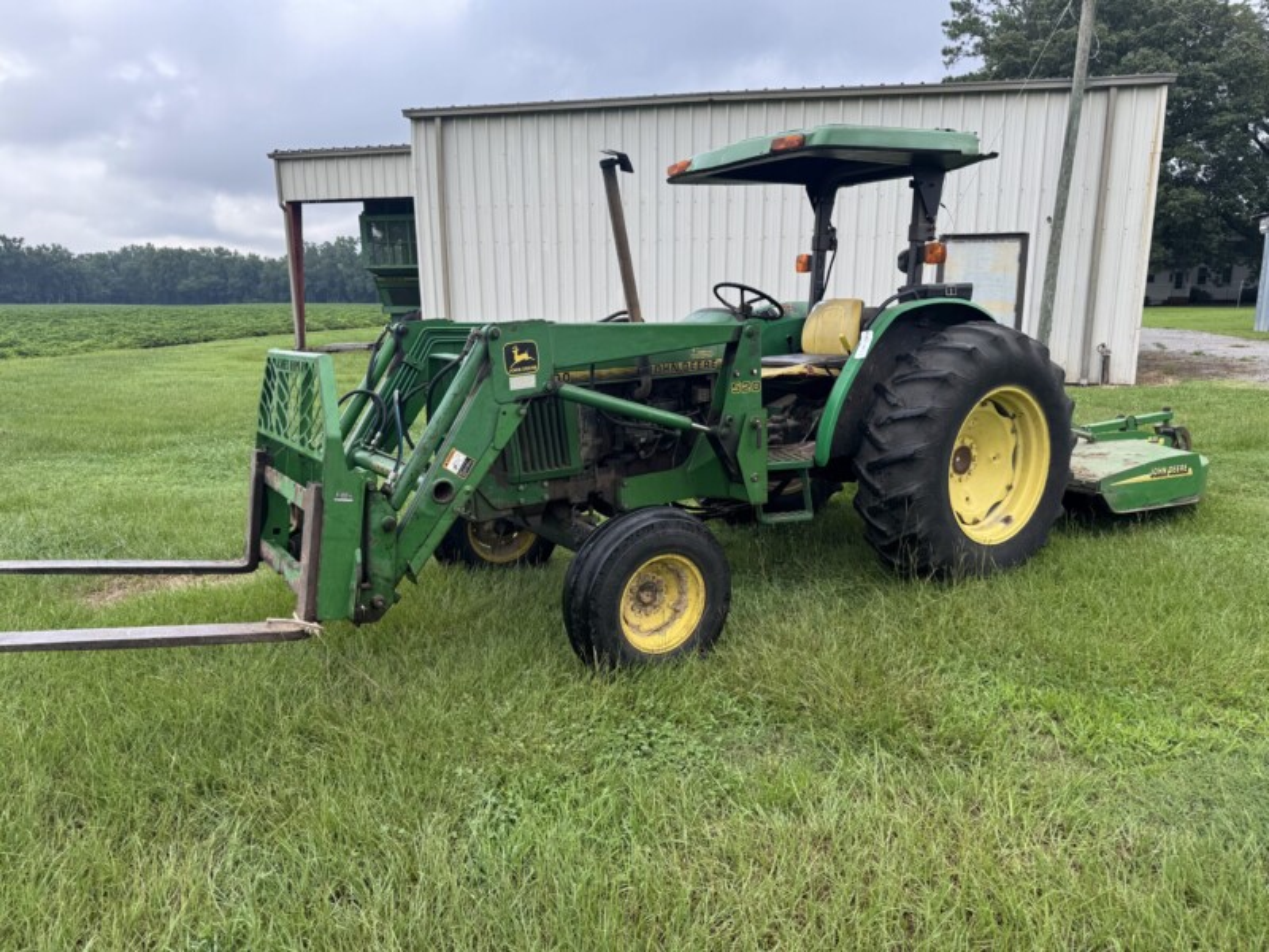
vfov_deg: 56.8
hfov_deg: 71.6
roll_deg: +0.0
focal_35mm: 24
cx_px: 634
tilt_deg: -12.0
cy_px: 476
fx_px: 880
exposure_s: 1/658
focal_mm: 6.76
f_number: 1.78
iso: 80
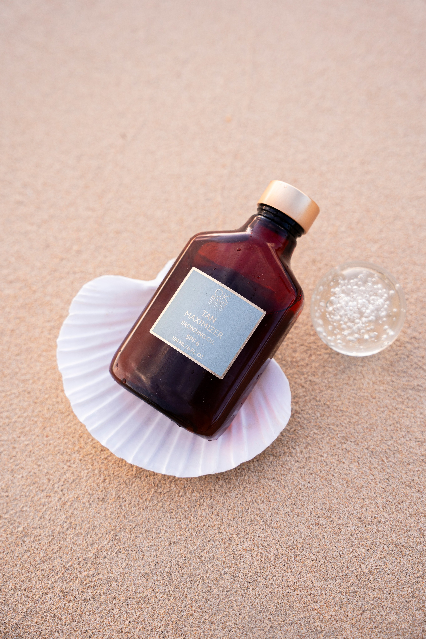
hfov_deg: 29.2
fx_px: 818
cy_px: 320
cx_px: 213
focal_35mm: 46
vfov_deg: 42.7
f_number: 4
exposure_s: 1/320
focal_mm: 46.1
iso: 160
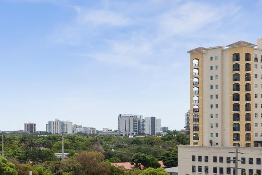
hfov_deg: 26.8
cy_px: 103
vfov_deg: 18.2
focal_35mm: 75
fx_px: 546
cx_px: 88
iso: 640
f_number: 8
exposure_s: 1/3200
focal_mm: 27
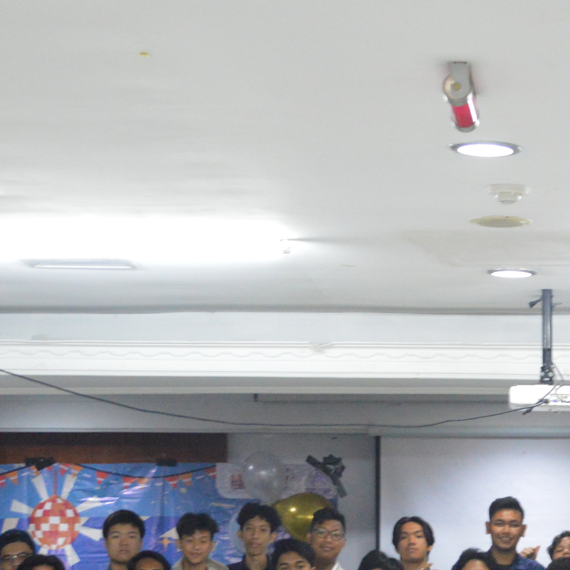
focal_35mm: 106
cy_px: 460
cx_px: 558
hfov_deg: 16.1
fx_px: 1975
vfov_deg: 16.3
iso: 2000
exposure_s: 1/30
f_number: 5
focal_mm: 24
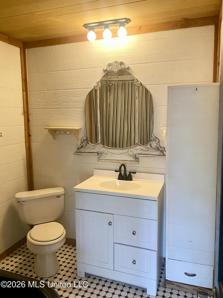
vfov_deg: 67.3
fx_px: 223
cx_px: 112
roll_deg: +3.2
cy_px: 149
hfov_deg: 53.1
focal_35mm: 26
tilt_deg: -5.6
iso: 160
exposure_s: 1/60
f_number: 1.8
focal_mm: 4.25
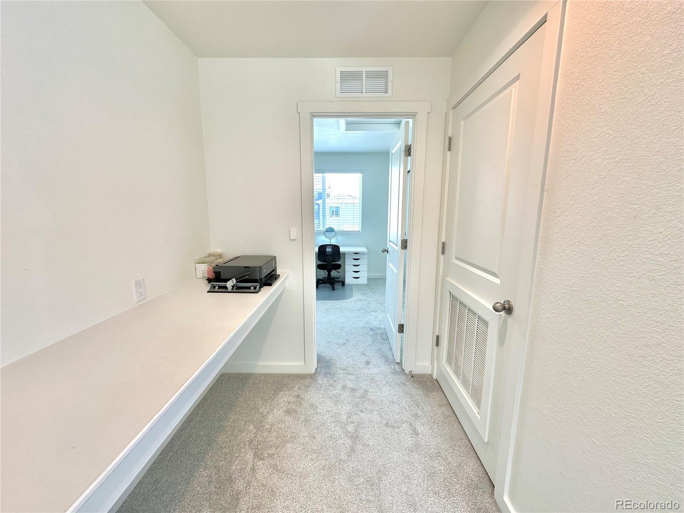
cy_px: 256
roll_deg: -0.4
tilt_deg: -9.7
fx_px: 277
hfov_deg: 102.1
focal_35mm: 14
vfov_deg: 85.7
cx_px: 342
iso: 80
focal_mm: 2.22
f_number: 2.2
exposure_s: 1/120
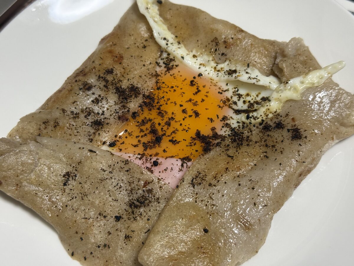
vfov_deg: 30.3
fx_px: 491
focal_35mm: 48
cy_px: 133
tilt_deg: -59.9
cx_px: 177
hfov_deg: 39.7
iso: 100
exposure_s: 1/60
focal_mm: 6.76
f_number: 1.78
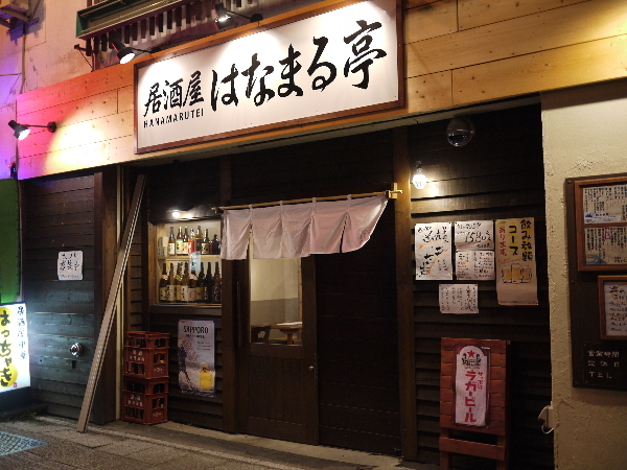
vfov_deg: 36.0
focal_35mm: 40
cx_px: 314
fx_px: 725
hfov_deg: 46.8
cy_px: 235
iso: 200
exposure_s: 1/30
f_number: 1.7
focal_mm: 20
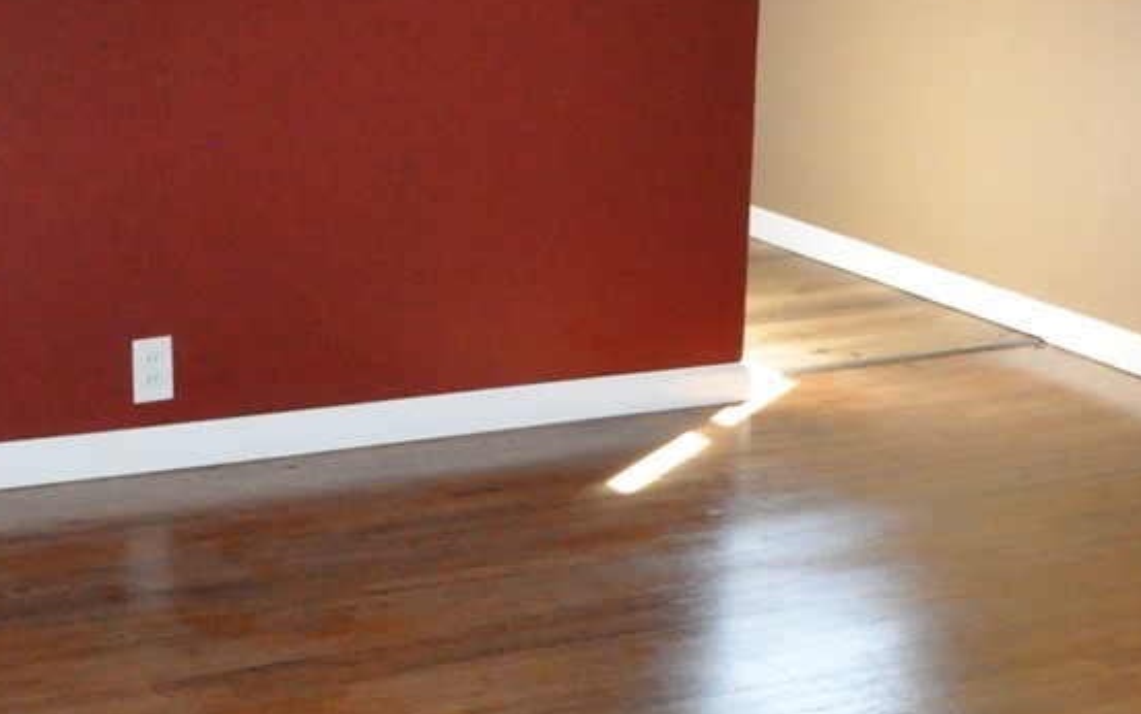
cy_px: -119
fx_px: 3066
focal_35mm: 99
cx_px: 904
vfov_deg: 13.0
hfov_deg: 20.8
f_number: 10
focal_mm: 21
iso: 3200
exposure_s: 1/200
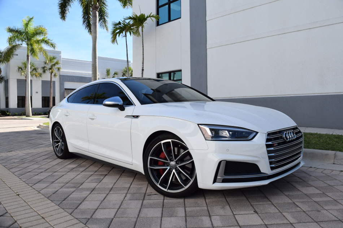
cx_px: 172
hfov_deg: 67.4
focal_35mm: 27
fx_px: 257
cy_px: 114
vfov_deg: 47.9
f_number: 10
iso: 200
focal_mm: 18
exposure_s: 1/400
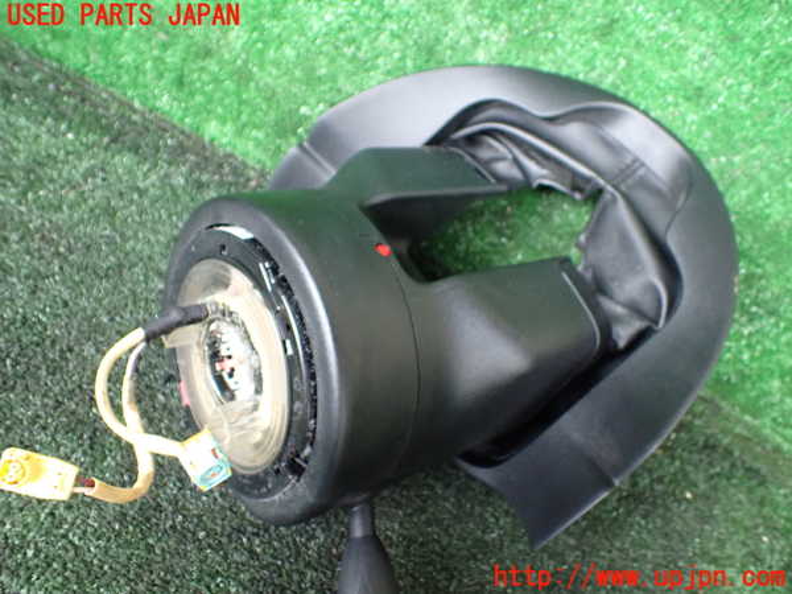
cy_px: 297
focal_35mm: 30
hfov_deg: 60.0
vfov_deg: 46.8
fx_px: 686
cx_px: 396
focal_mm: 5.4
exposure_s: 1/30
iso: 800
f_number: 2.3
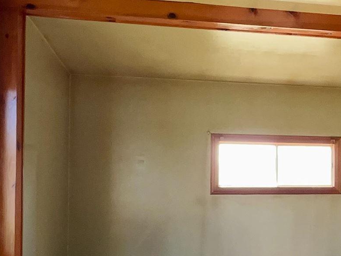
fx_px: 542
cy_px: 174
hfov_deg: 31.8
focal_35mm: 55
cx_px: 353
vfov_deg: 26.4
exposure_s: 1/99
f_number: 2.2
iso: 125
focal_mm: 2.22
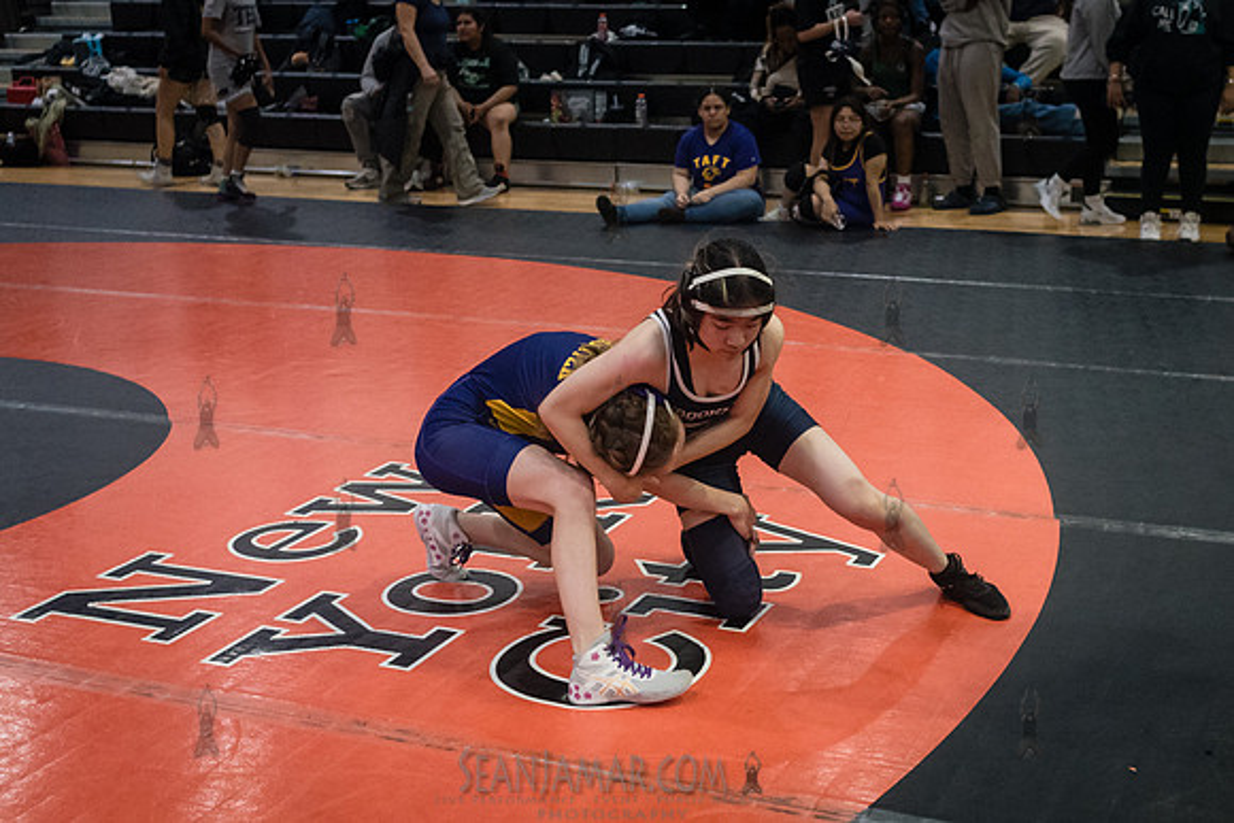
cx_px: 704
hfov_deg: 38.1
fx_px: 1782
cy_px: 395
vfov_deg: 26.0
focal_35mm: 52
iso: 5000
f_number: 3.2
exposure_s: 1/400
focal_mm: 35
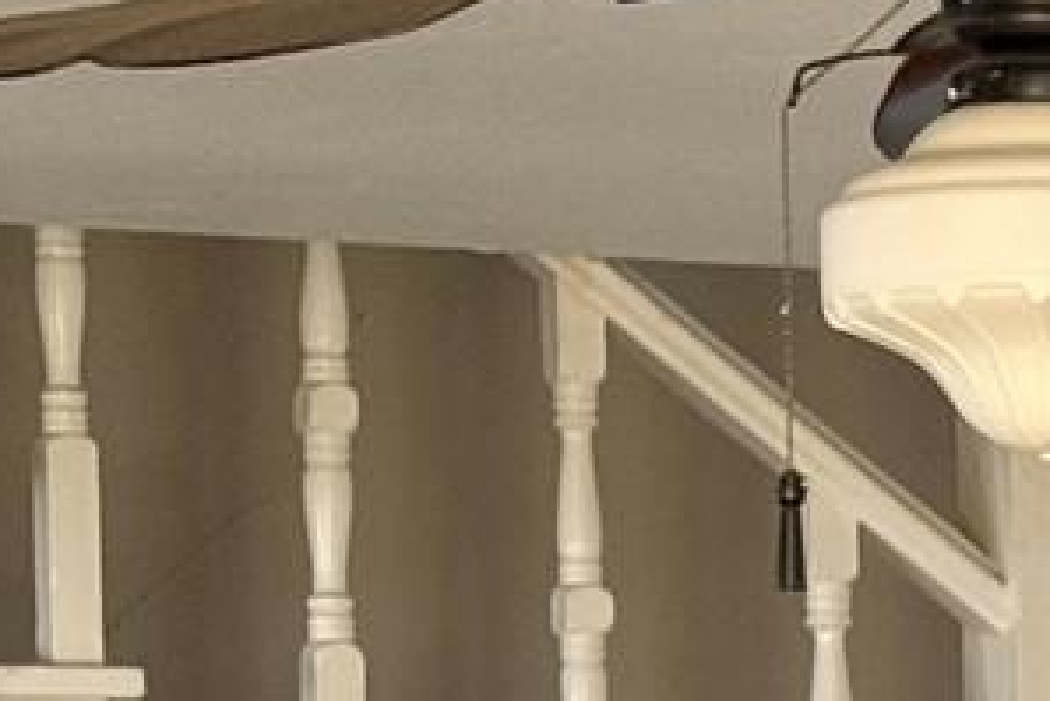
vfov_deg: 5.0
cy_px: 1413
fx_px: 7820
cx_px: 1445
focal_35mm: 268
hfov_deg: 7.6
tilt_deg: -0.1
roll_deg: +1.3
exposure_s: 1/60
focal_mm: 6.76
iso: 125
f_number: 1.78
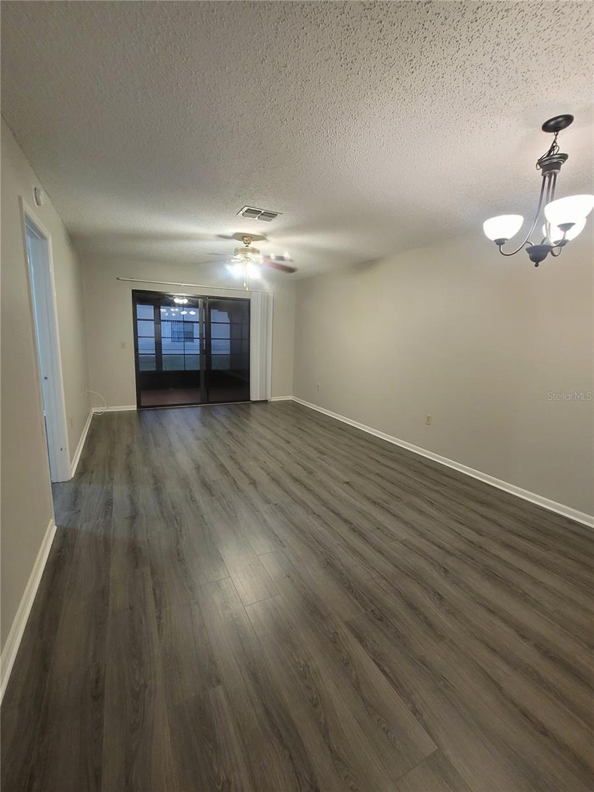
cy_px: 396
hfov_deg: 89.9
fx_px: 297
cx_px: 297
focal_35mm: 13
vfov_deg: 106.2
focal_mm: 2.2
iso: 320
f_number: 2.2
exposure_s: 1/40
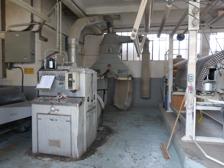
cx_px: 112
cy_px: 84
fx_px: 162
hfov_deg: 69.4
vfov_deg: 54.9
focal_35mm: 25
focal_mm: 4.5
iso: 800
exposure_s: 1/125
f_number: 2.8
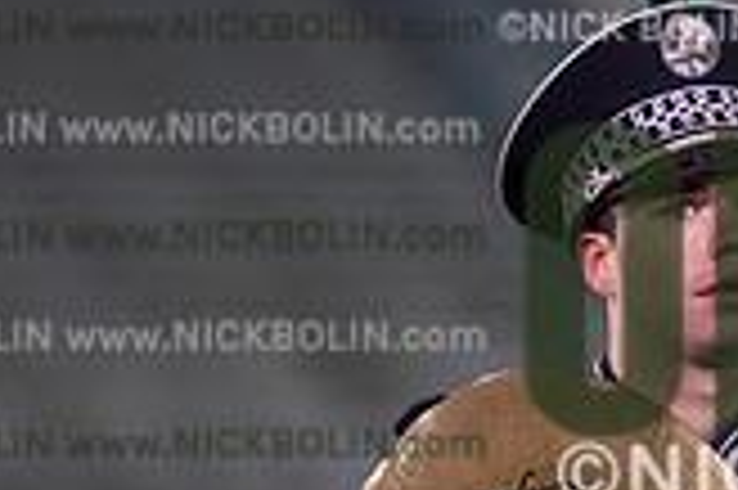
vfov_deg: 2.0
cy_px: 339
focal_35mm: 674
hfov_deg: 3.1
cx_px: 842
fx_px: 13803
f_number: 2.8
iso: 2500
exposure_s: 1/1250
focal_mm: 190
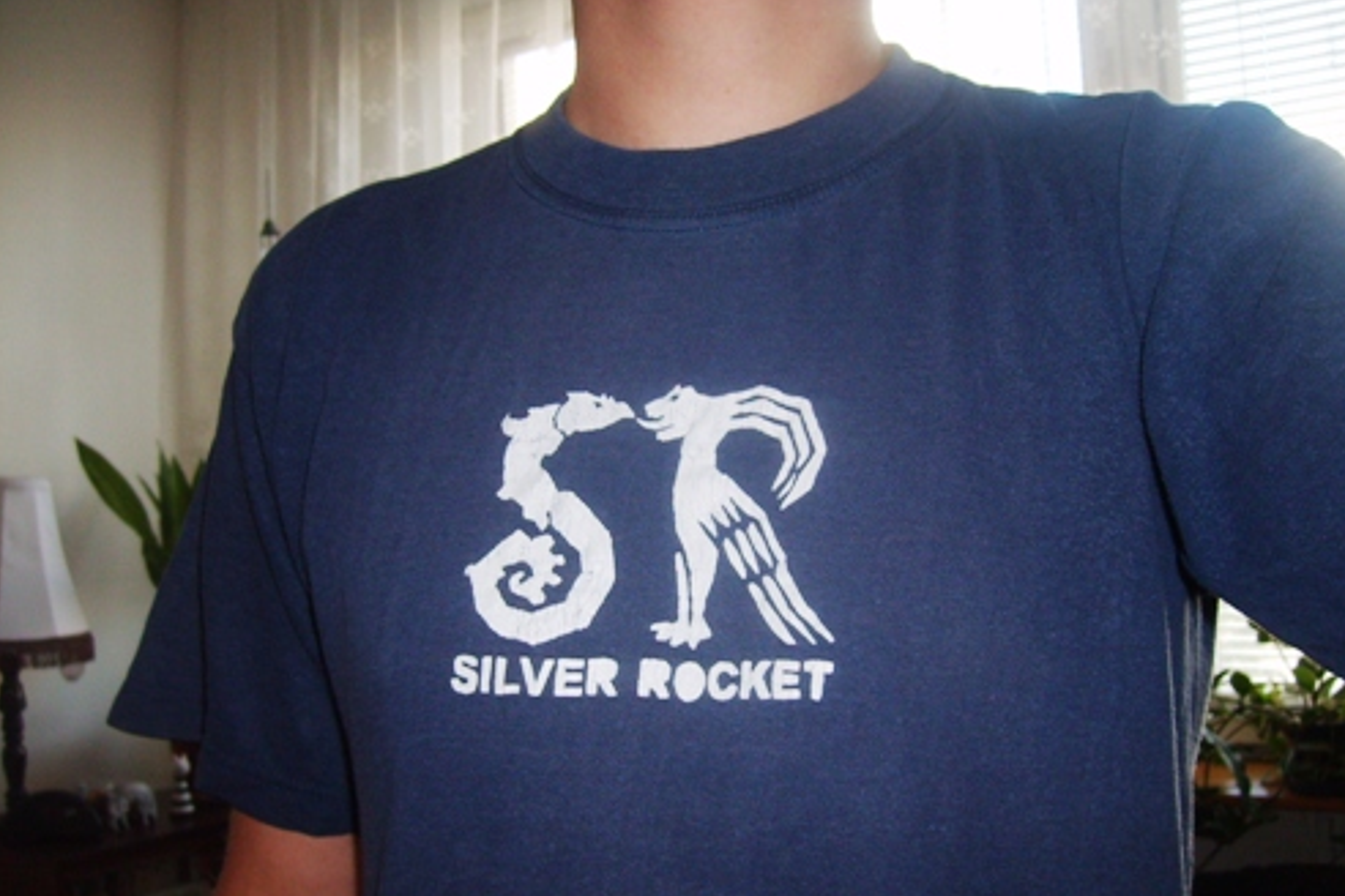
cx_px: 675
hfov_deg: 51.9
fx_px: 1382
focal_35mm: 37
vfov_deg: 35.9
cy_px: 490
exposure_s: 1/45
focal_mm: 5.8
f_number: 2.8
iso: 100
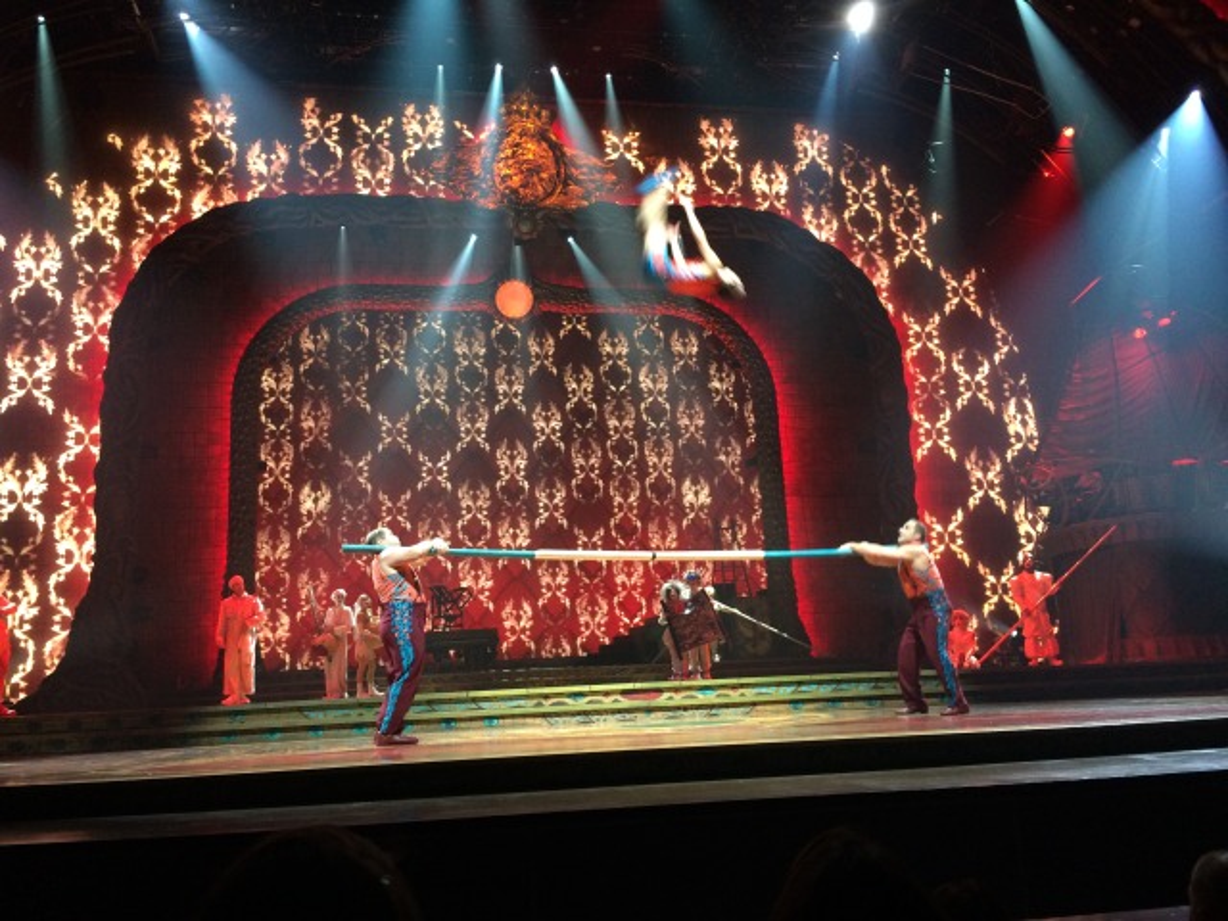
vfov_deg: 48.2
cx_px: 614
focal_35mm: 29
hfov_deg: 61.7
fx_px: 1029
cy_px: 460
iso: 160
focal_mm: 4.15
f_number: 2.2
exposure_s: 1/30
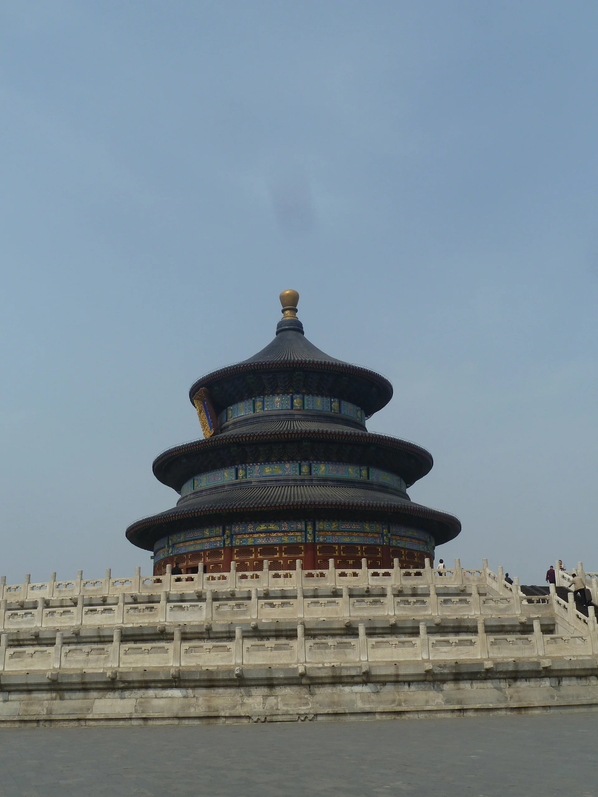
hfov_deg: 38.7
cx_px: 299
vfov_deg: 50.1
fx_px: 852
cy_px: 398
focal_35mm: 37
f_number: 5.6
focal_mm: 6.1
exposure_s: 1/500
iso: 80
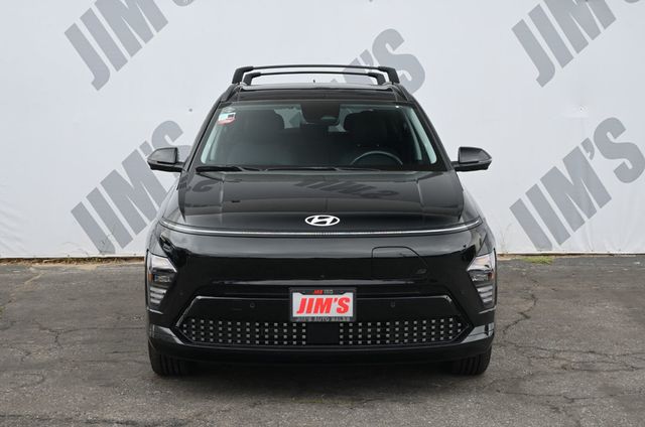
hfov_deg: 33.5
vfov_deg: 22.5
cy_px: 214
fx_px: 1073
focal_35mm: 60
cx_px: 322
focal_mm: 40
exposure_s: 1/250
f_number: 5.6
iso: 320
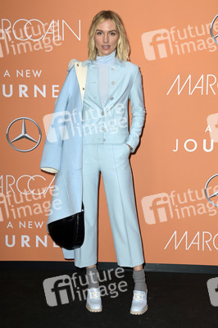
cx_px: 109
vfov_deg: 34.5
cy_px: 164
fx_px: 528
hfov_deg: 23.3
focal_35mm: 58
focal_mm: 58
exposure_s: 1/250
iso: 640
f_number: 7.1
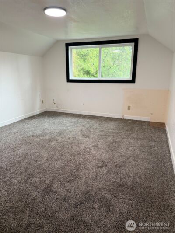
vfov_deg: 71.6
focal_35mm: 24
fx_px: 162
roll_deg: -0.8
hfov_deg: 56.8
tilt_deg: -14.2
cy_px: 116
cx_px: 88
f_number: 1.78
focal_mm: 6.76
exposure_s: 1/60
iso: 200
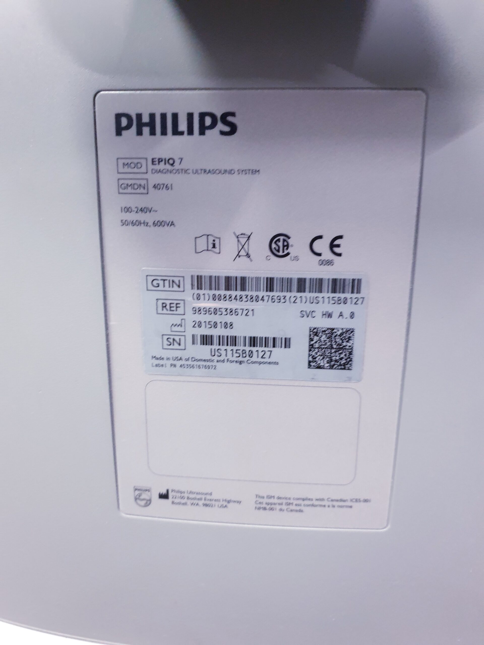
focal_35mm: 26
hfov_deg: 53.1
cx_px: 242
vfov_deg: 67.3
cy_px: 322
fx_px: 485
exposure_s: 1/17
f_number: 1.5
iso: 250
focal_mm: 4.3
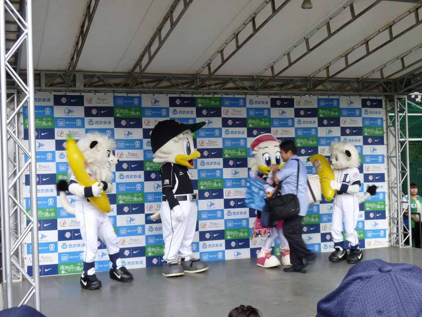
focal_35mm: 48
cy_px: 158
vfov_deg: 30.3
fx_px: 585
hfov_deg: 39.7
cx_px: 211
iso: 200
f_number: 4.3
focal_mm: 8.6
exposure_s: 1/40
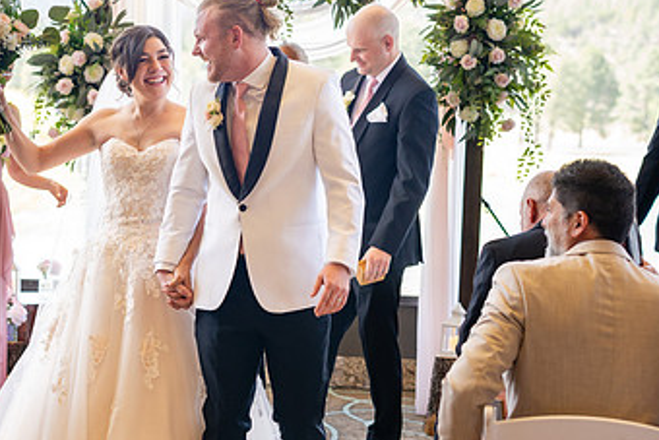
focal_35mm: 95
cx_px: 247
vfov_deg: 14.4
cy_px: 183
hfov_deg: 21.4
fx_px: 1740
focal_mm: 50
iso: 500
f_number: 2.5
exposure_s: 1/200
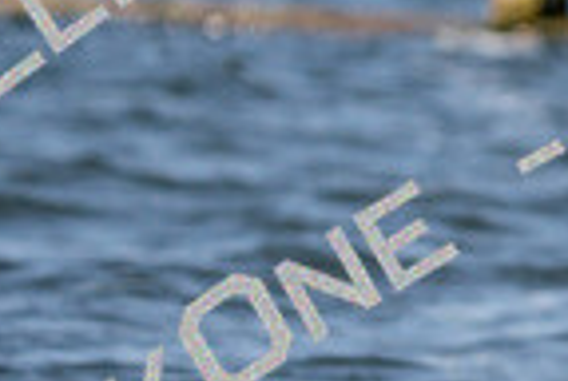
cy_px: 137
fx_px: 12807
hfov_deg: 2.5
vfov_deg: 1.7
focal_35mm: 810
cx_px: 1120
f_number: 5.6
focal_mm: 200
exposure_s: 1/2000
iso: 250
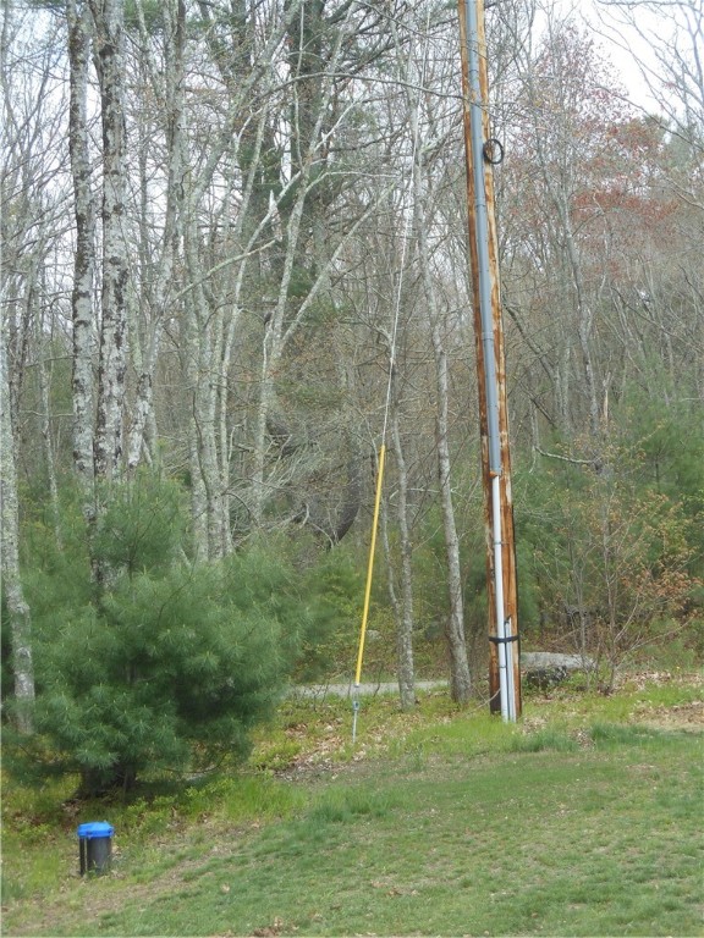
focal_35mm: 66
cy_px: 469
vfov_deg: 29.4
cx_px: 352
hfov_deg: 22.3
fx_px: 1790
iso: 80
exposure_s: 1/125
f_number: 4.3
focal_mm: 11.7
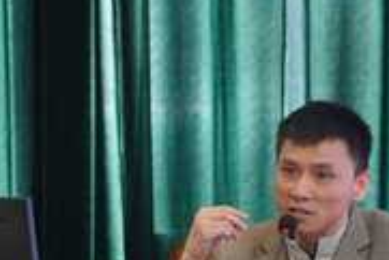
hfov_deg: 8.3
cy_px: 337
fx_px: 2682
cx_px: 279
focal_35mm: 248
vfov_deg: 5.5
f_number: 3.2
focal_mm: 75
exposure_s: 1/160
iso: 1250
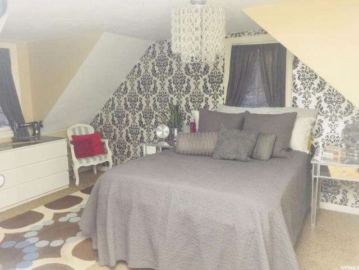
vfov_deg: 48.2
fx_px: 301
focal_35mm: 29
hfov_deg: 61.7
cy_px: 135
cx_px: 180
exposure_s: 1/15
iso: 64
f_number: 2.2
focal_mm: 4.15
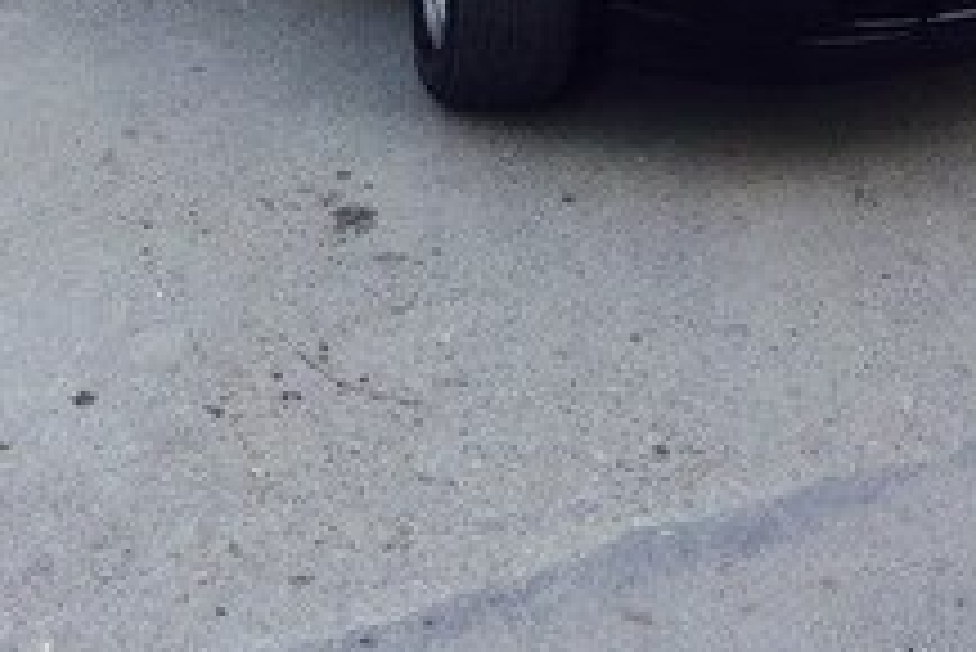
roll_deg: -2.1
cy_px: -238
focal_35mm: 69
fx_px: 1872
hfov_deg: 29.2
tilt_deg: -15.6
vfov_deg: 18.2
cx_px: 504
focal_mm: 4.15
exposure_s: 1/373
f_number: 2.2
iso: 32
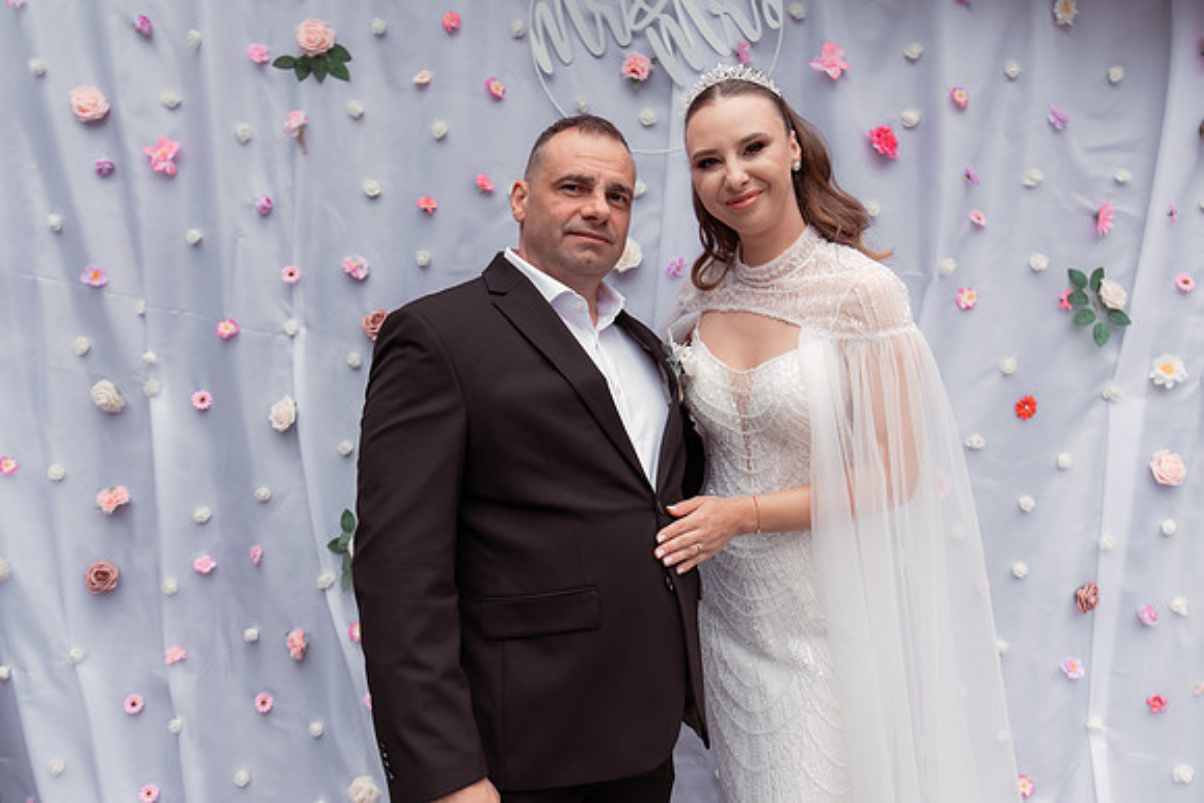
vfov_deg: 43.6
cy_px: 402
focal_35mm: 30
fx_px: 1004
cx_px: 602
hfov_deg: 61.9
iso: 200
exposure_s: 1/320
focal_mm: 30
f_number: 3.5
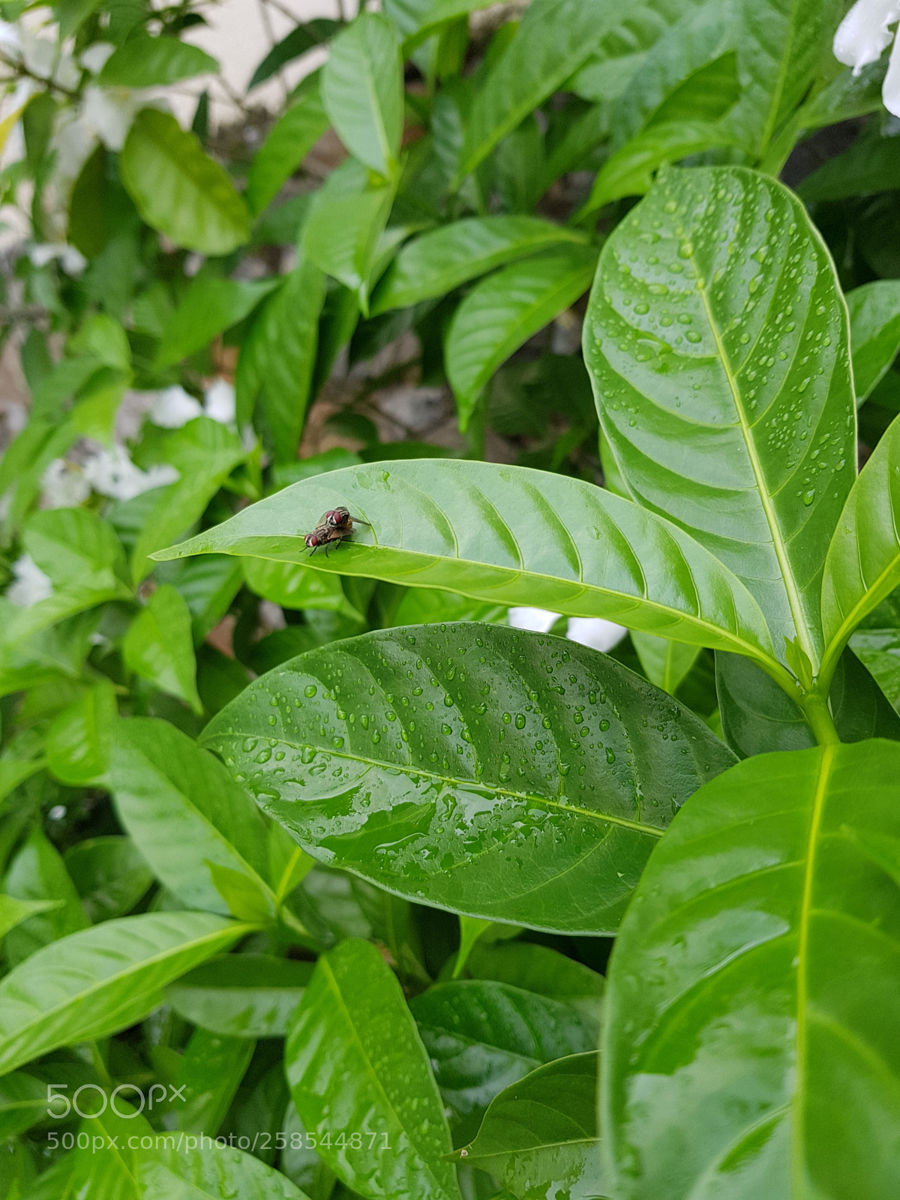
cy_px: 600
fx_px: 901
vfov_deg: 67.3
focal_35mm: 26
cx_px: 450
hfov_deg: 53.1
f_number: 1.7
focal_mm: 4.2
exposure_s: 1/117
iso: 40
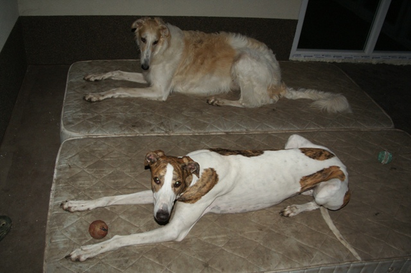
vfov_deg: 43.6
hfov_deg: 62.0
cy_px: 136
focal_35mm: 30
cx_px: 206
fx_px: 342
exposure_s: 1/60
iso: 400
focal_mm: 20
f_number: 5.6
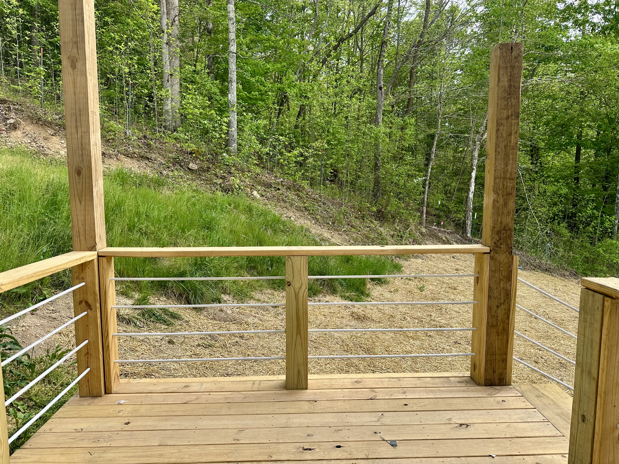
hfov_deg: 71.6
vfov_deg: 56.8
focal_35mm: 24
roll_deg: +0.2
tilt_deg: -5.8
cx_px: 310
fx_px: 429
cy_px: 232
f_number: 1.78
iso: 80
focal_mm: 6.86
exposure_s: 1/1040
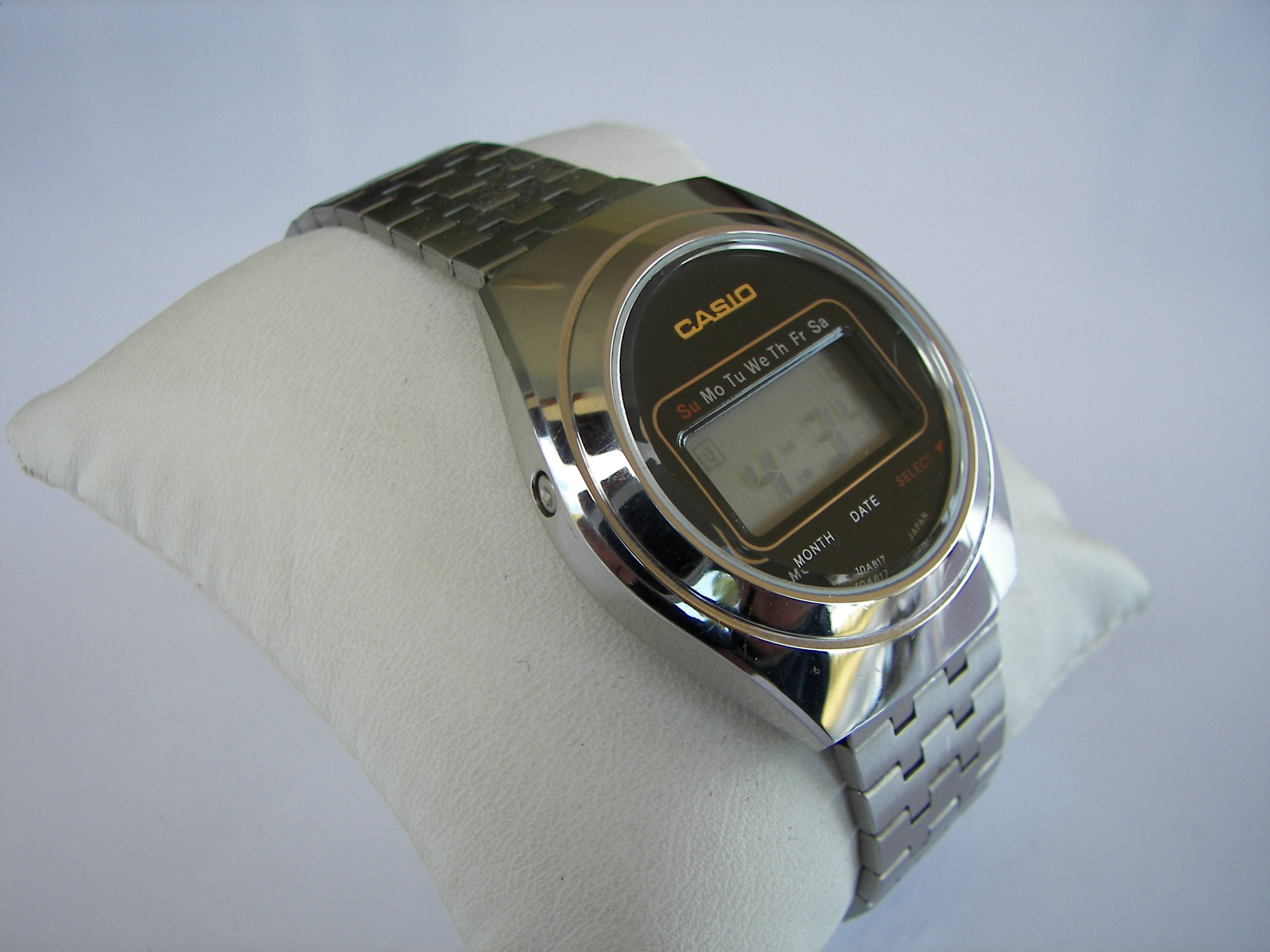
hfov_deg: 51.4
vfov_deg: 39.7
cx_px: 635
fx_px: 1321
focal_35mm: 36
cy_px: 476
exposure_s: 1/160
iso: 50
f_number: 2.8
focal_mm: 6
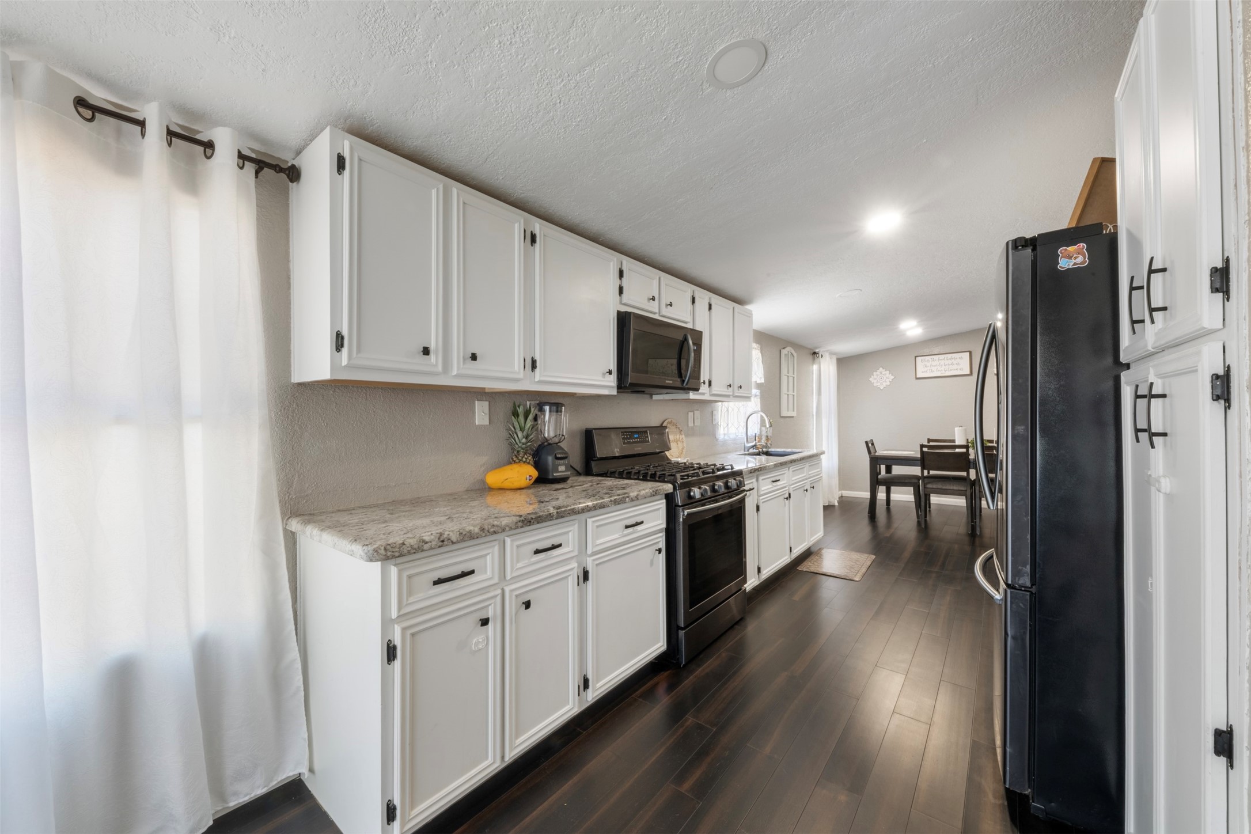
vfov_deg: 85.4
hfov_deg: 108.3
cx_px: 626
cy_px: 417
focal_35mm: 13
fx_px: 452
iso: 250
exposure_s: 6
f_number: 9
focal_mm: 13
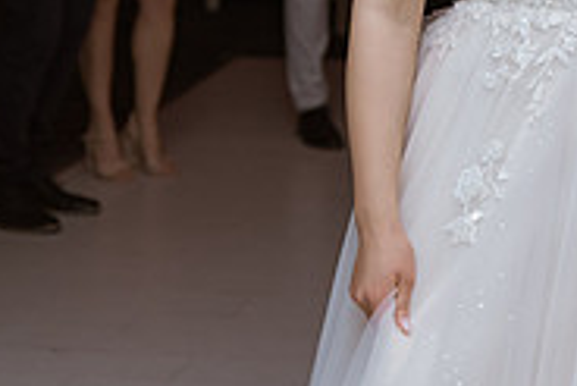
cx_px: 514
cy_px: -149
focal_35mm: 173
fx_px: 2775
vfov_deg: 7.8
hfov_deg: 11.8
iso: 1000
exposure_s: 1/125
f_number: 2.8
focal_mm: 55
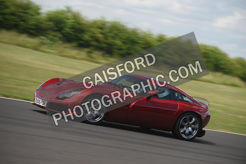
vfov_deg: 8.9
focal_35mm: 155
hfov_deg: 13.2
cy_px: 82
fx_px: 1059
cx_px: 123
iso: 125
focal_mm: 155
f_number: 5.6
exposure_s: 1/250
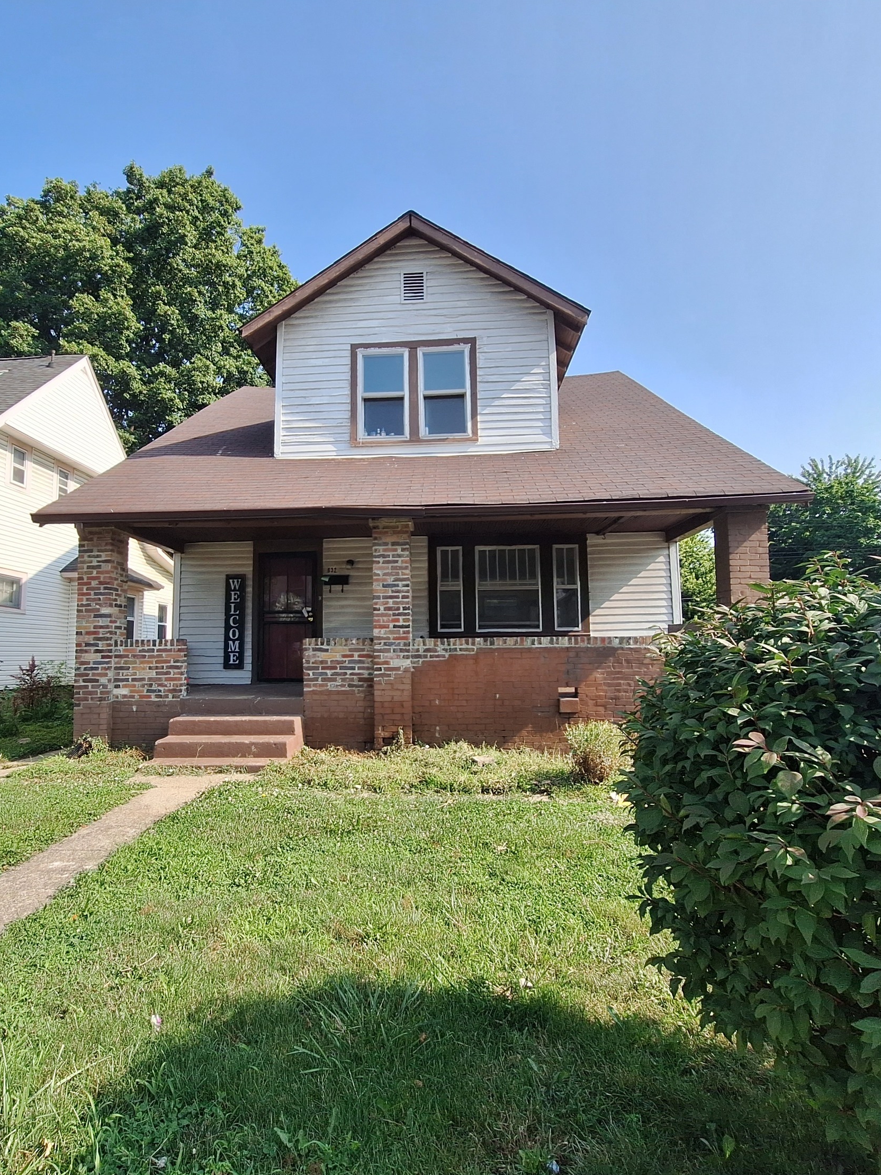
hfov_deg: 71.4
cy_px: 600
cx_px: 396
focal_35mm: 18
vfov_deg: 87.7
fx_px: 611
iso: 40
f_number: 2.2
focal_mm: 1.74
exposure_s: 1/1675
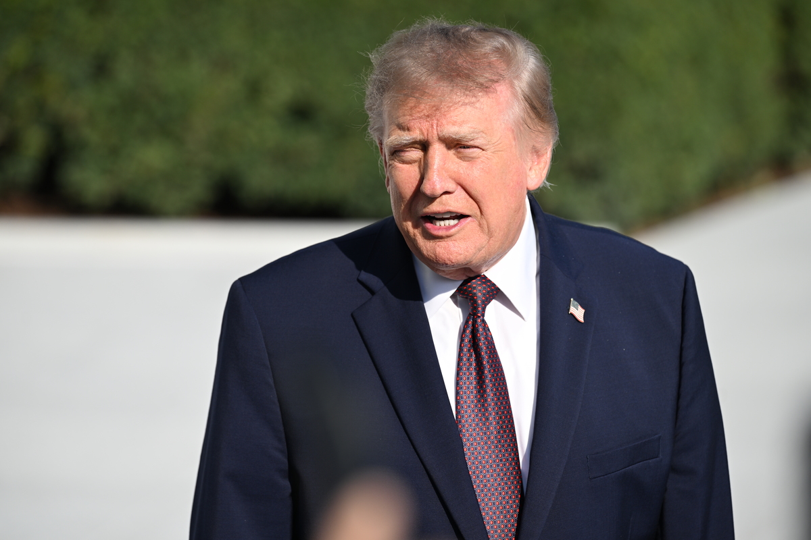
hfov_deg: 10.3
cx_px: 406
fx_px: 4505
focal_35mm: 200
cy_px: 270
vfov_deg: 6.9
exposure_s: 1/1000
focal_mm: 200
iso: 100
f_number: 4
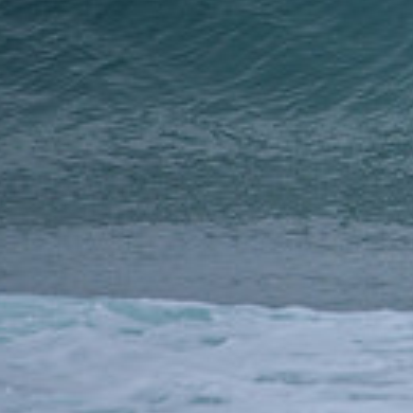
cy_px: -24
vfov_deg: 0.9
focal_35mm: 1890
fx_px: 25512
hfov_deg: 0.9
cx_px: 801
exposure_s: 1/2000
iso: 360
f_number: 5.6
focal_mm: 500
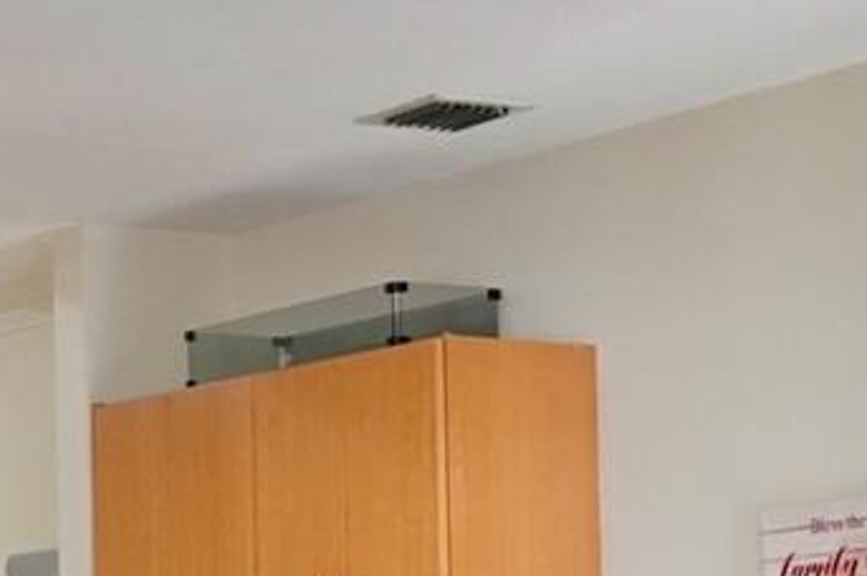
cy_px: 647
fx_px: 3032
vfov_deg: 10.7
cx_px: -73
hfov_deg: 15.8
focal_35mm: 126
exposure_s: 1/60
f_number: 3.5
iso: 1000
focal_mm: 18
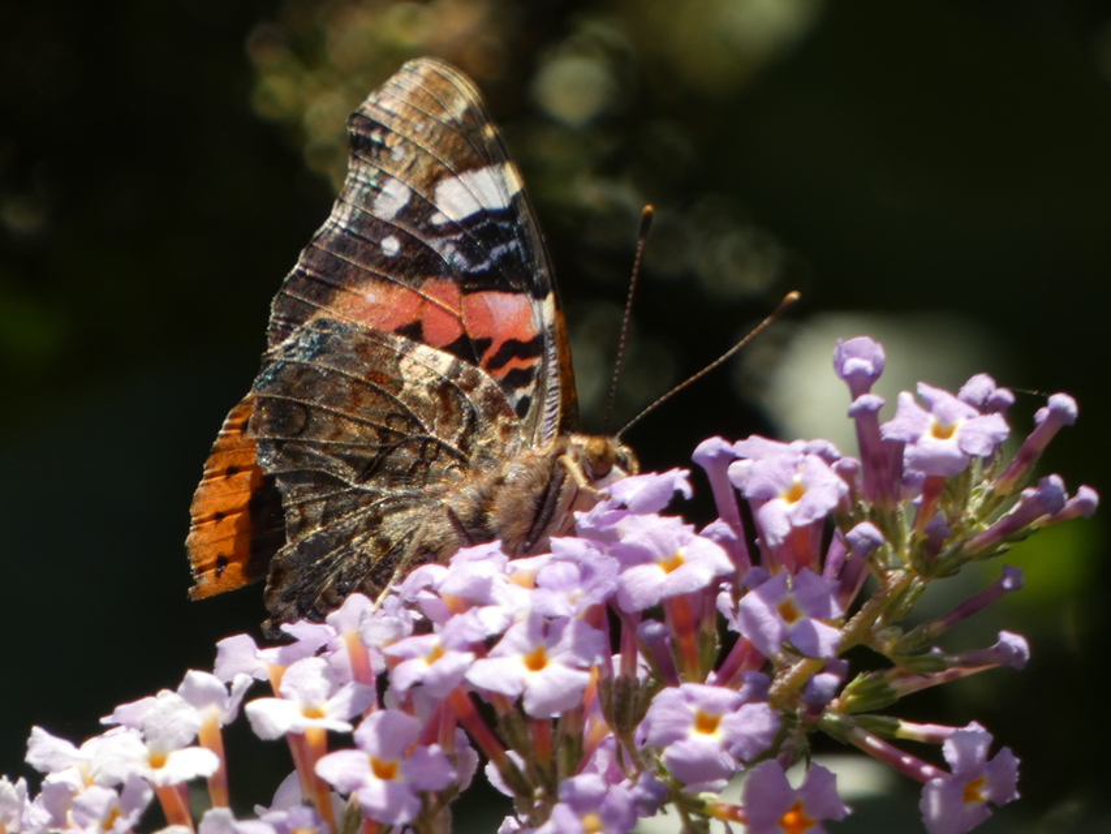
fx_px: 36979
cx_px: 556
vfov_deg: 1.3
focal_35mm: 1152
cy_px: 417
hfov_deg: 1.7
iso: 80
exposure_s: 1/125
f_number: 5.8
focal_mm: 206.4
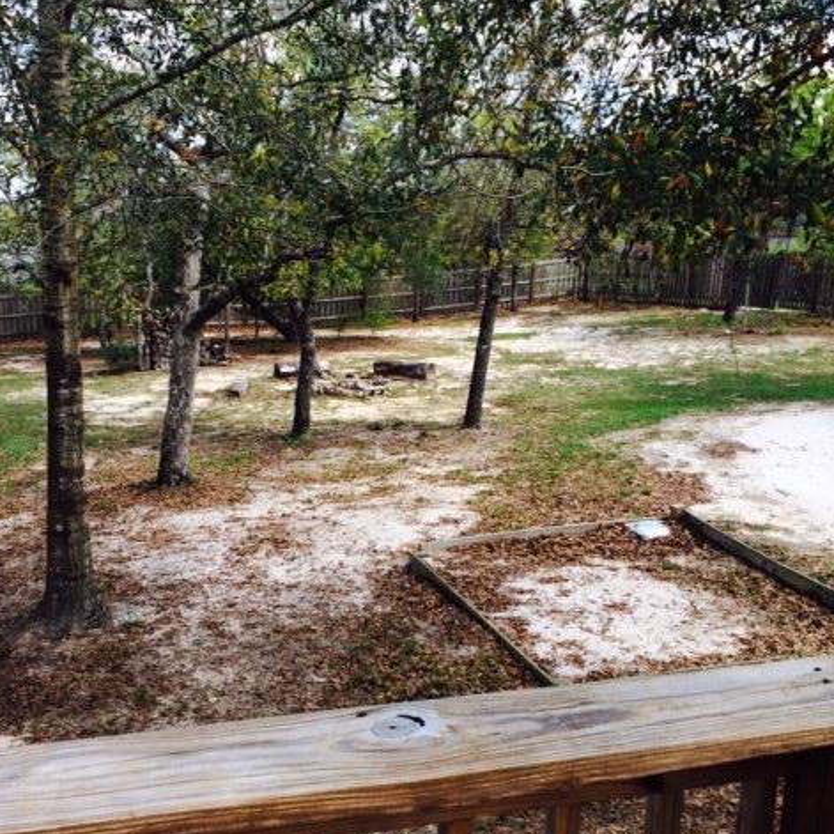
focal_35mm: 36
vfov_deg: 46.0
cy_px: 420
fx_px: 981
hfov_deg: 45.7
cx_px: 326
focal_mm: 4.12
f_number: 2.2
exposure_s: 1/977
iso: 32
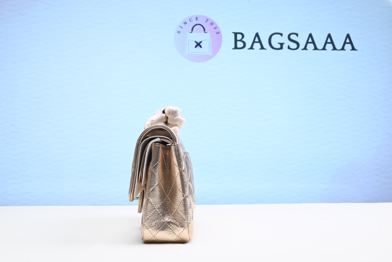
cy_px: 131
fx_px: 447
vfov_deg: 32.7
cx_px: 196
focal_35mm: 41
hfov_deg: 47.4
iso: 100
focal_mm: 41
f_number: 16
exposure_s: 1/2
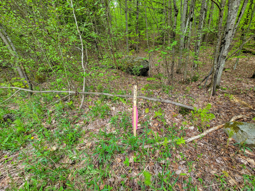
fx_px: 103
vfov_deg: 85.7
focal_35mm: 14
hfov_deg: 102.0
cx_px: 135
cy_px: 94
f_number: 2.2
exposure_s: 1/140
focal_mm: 2.2
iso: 50
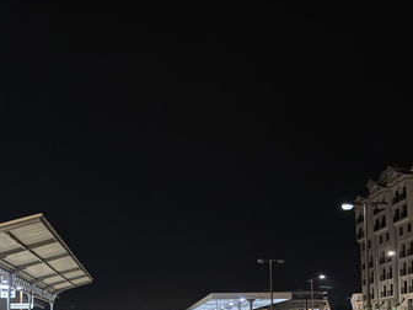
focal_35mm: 53
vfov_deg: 26.6
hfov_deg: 36.0
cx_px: 155
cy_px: 280
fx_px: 632
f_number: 1.6
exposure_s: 1/17
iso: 800
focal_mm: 5.96
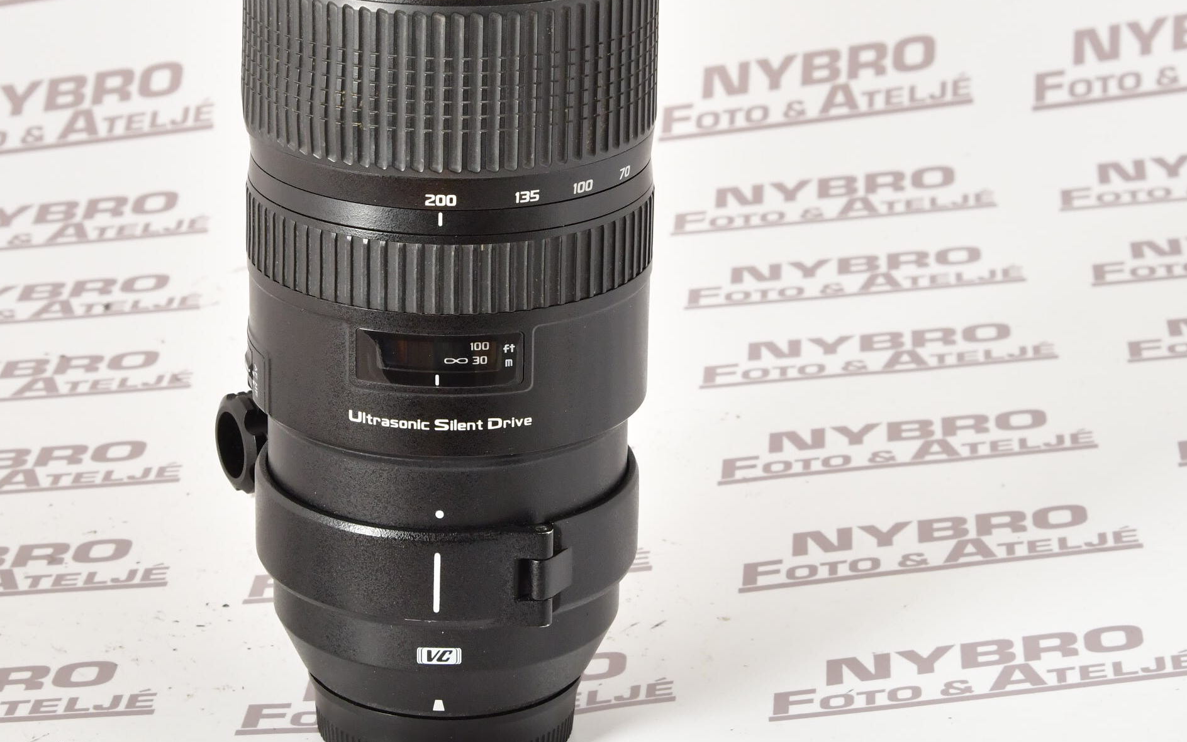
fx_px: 2459
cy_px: 255
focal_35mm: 76
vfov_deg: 17.1
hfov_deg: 27.1
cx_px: 458
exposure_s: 1/200
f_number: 11
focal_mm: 55
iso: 1000
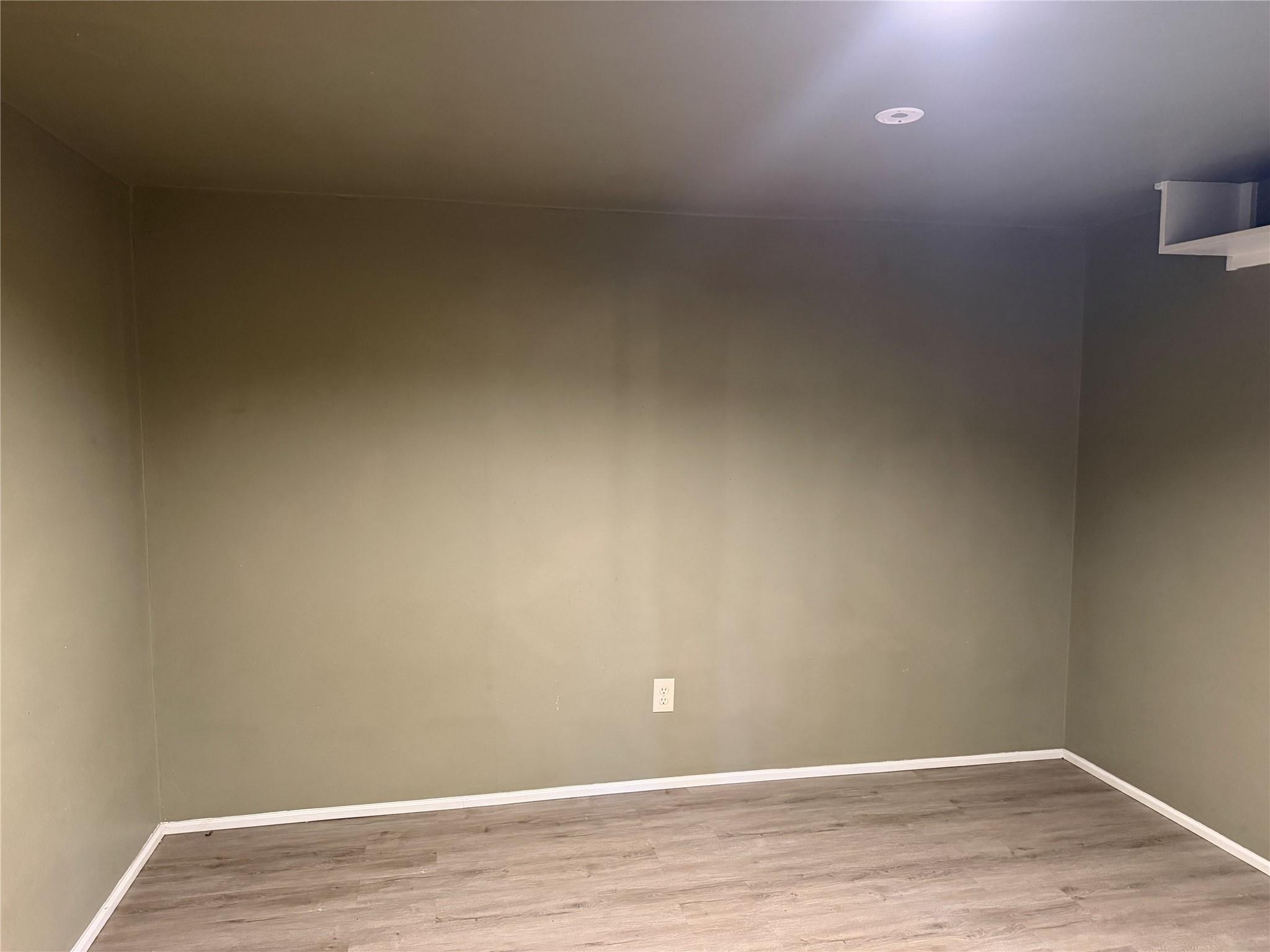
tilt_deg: -4.9
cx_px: 635
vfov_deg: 56.8
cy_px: 476
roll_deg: +0.6
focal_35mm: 24
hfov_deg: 71.6
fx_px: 881
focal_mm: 6.76
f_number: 1.78
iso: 800
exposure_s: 1/40
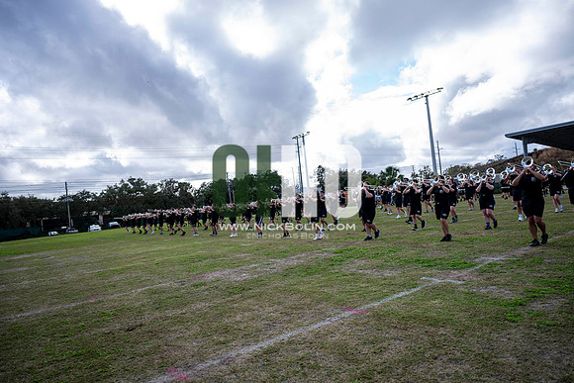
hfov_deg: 73.7
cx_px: 287
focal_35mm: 24
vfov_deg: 53.2
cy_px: 192
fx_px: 383
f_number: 2.8
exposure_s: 1/1250
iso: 125
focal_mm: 24
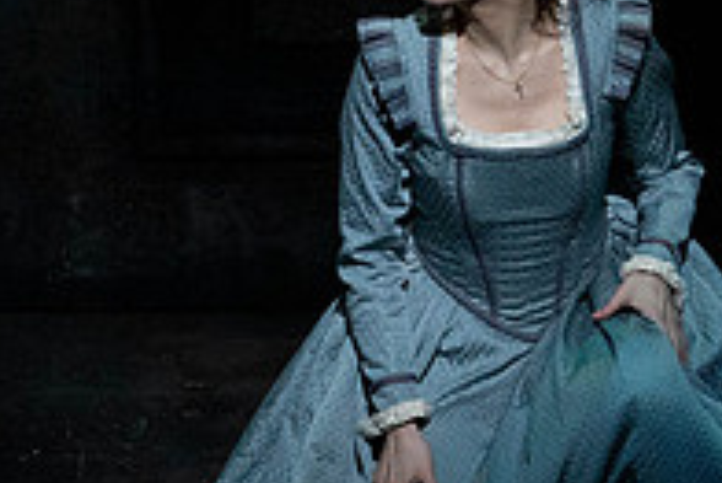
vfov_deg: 1.6
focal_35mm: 856
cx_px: 369
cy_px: -195
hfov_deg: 2.4
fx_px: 17180
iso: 5000
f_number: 6.3
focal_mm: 200
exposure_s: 1/250
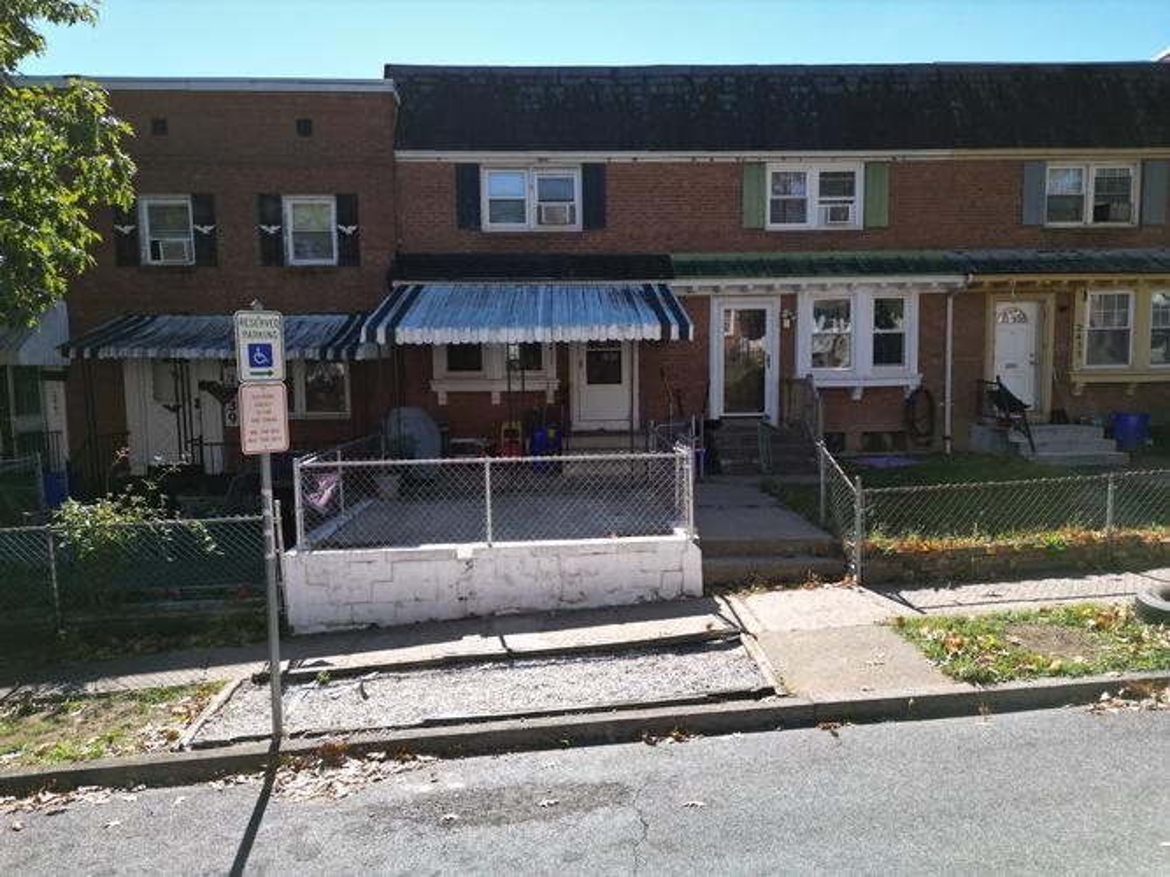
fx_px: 811
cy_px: 438
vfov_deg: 56.8
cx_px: 585
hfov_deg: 71.6
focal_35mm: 24
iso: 100
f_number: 1.7
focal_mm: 6.72
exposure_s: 1/160
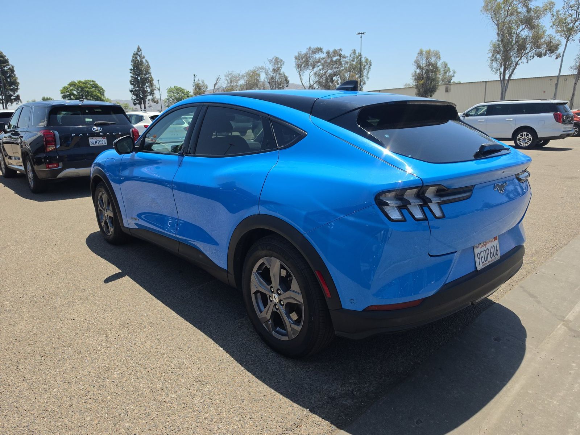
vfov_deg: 58.9
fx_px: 385
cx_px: 290
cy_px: 218
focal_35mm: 23
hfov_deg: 73.9
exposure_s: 1/5015
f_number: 1.4
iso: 63
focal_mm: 6.5
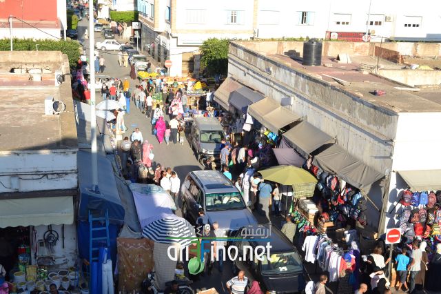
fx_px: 588
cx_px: 220
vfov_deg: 28.0
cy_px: 147
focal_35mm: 48
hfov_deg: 41.1
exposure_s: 1/250
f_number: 8
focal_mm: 32
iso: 100
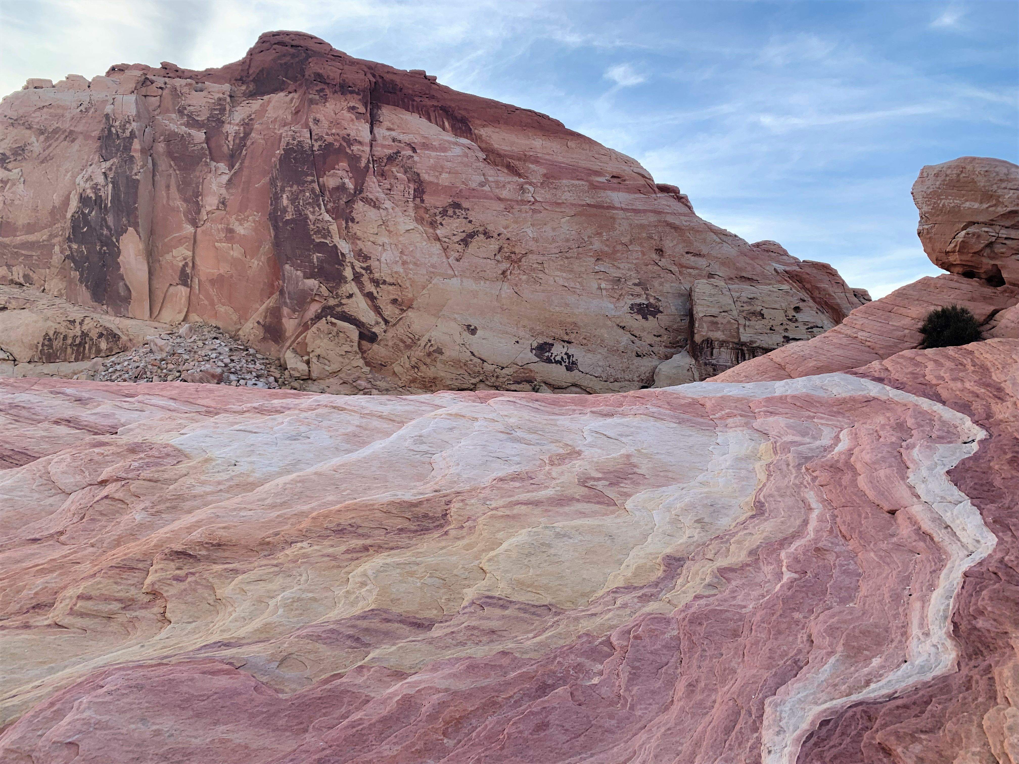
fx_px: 765
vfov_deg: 53.1
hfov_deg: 67.3
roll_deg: -0.1
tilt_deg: +2.8
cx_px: 510
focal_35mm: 26
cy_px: 382
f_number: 1.8
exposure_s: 1/887
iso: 25
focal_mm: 4.25
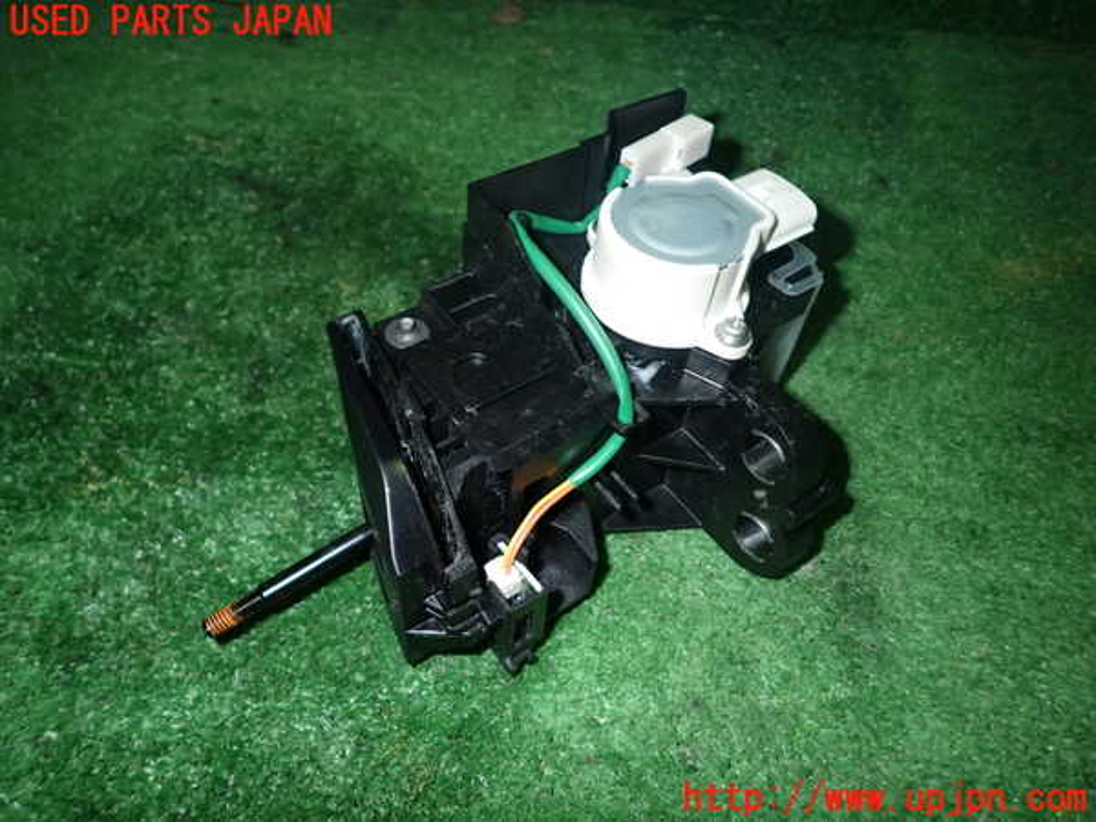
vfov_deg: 54.9
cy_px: 411
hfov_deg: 69.4
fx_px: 792
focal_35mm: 25
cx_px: 548
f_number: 5.6
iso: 200
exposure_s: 1/30
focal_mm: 4.5
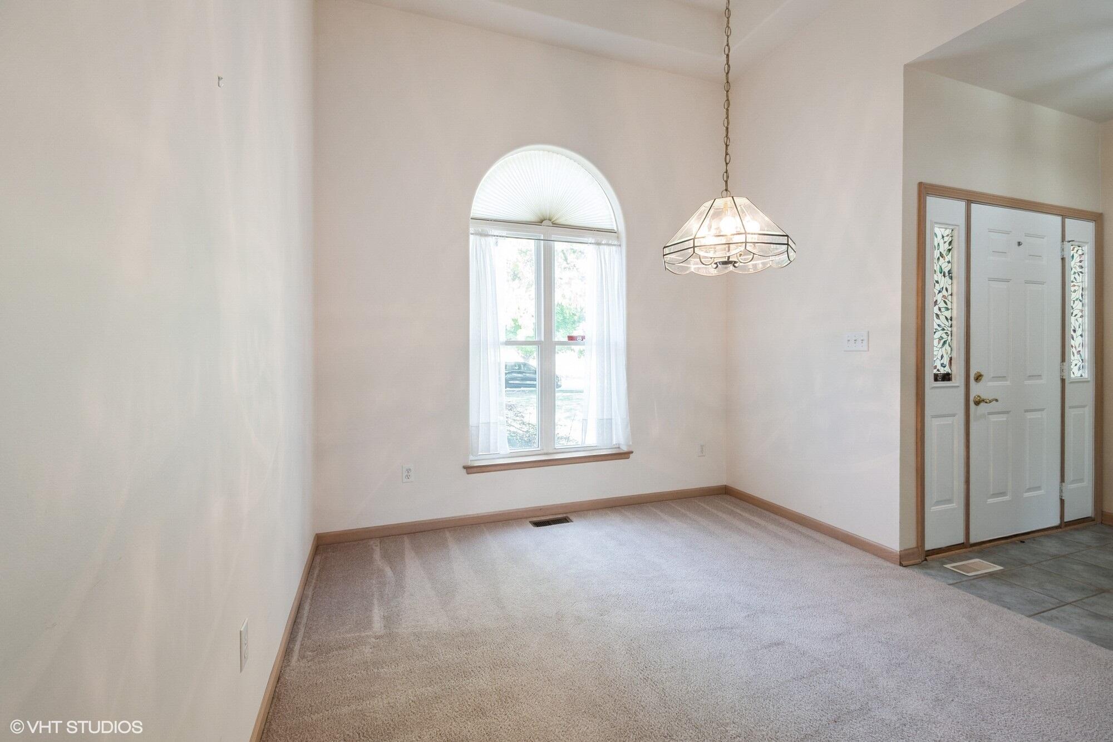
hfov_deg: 100.4
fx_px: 464
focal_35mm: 15
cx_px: 556
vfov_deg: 77.3
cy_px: 371
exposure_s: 1/2.5
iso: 100
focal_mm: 10
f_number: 8
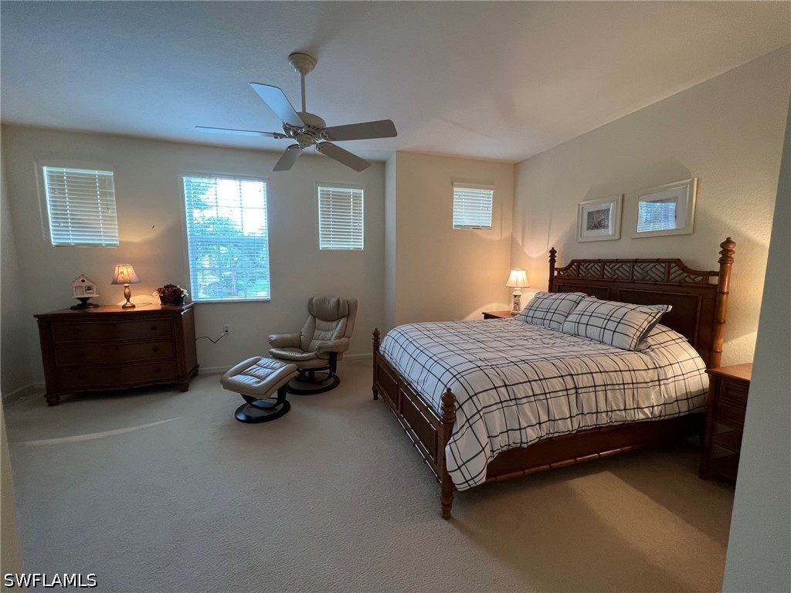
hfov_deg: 106.2
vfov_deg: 89.9
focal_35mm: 13
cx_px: 396
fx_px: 297
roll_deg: -0.3
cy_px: 296
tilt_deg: -6.6
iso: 200
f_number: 1.8
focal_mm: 1.57
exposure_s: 1/60
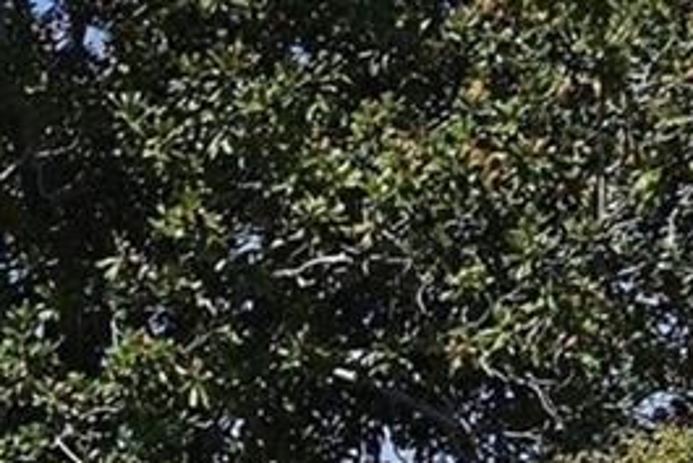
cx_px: -149
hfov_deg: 6.5
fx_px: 6105
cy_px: 1116
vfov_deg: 4.3
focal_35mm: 317
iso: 100
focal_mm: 41
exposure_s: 1/160
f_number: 10
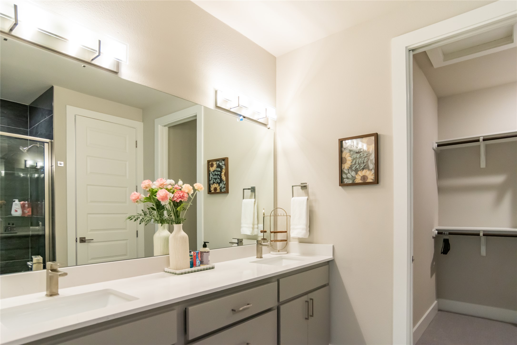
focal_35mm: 18
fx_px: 258
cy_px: 172
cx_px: 258
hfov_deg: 90.0
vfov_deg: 67.4
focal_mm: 12
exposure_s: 1/160
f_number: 4
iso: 800
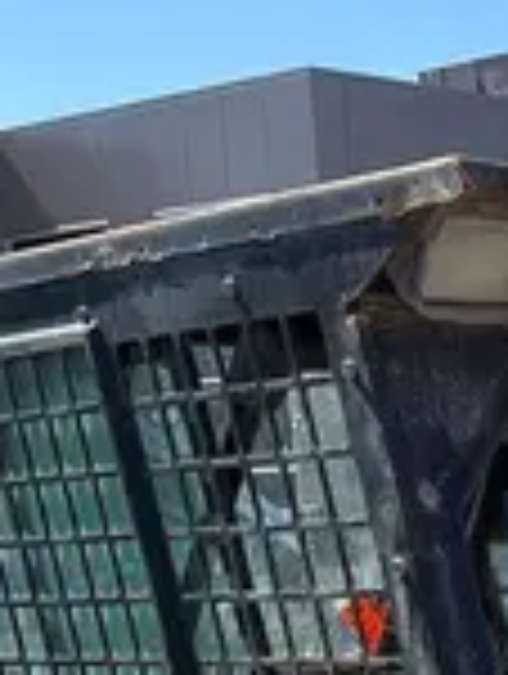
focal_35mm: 127
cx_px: 895
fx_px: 2478
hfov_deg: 11.0
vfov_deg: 12.9
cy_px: 1460
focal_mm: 5.96
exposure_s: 1/1695
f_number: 1.6
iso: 50
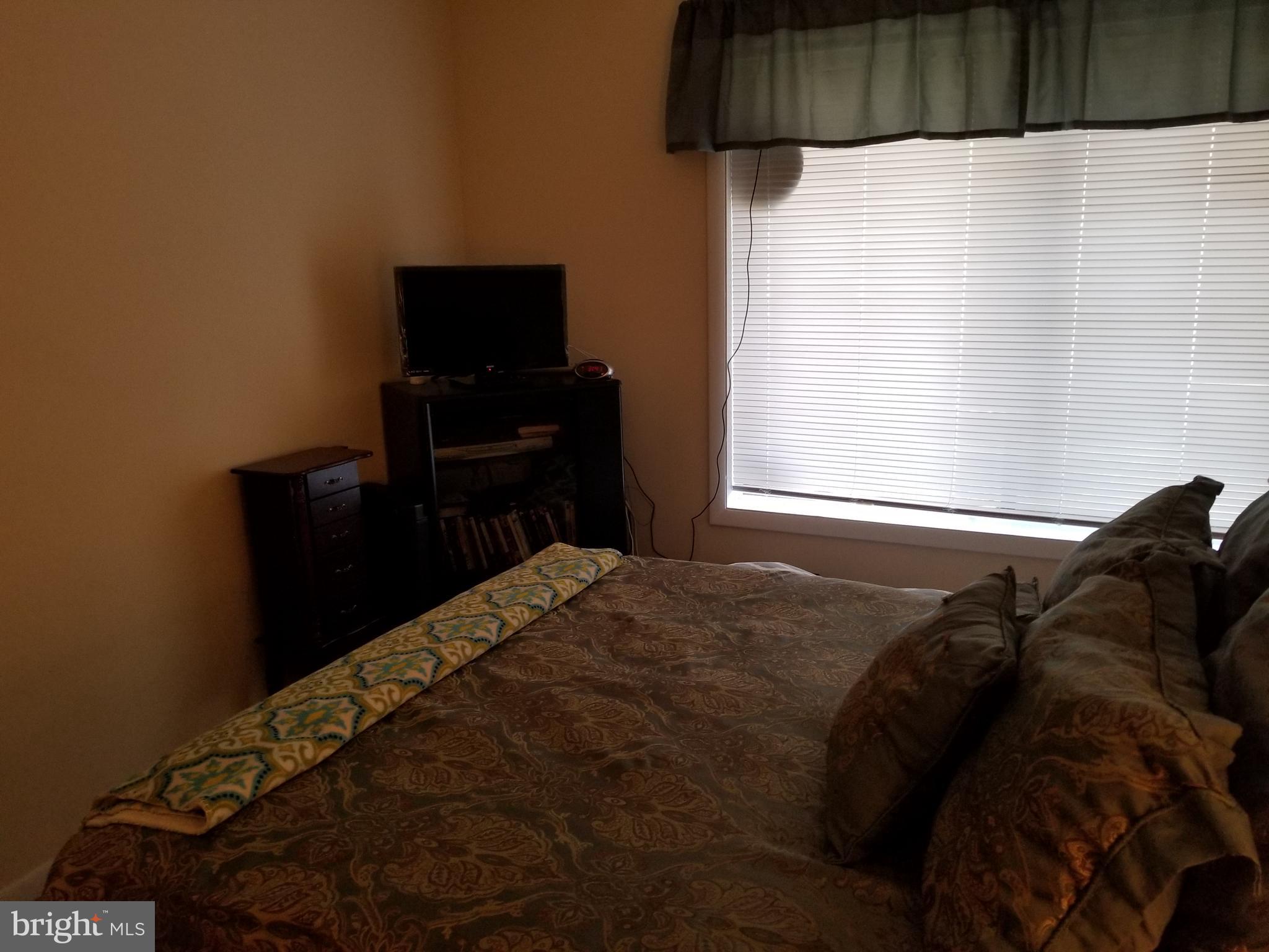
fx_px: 953
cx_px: 634
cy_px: 476
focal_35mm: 26
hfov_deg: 67.3
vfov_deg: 53.1
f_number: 1.7
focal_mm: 4.3
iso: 160
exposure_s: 1/30
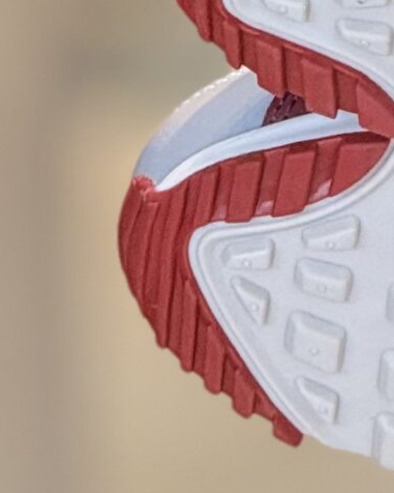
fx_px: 9180
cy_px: -50
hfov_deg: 2.4
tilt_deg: -12.3
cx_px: 881
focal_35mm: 630
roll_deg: -0.3
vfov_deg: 3.1
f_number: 2.8
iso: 160
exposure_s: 1/100
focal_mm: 15.66
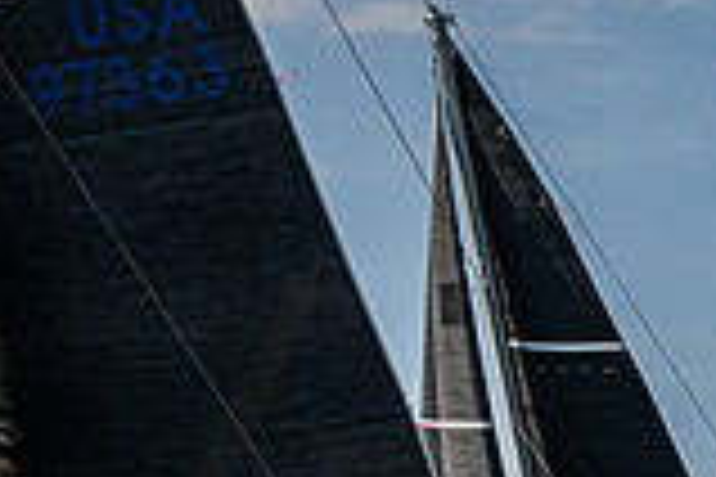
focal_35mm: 434
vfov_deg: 3.2
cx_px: 606
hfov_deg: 4.7
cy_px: 767
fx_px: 8631
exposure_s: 1/5000
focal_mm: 100
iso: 400
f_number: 5.6
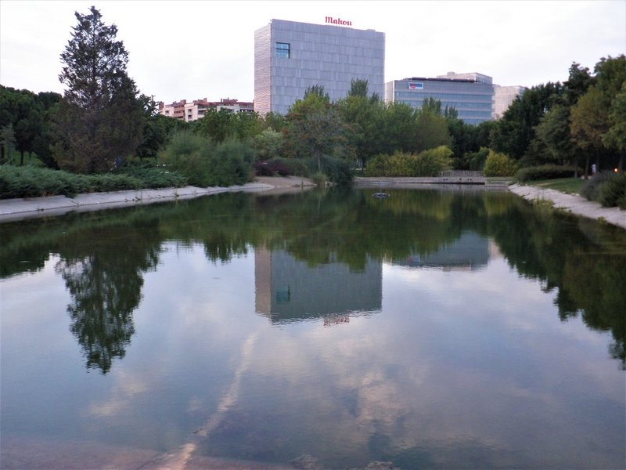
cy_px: 235
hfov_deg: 51.4
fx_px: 651
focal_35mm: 36
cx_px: 313
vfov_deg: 39.7
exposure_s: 1/30
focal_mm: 6.3
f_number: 3.5
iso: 250
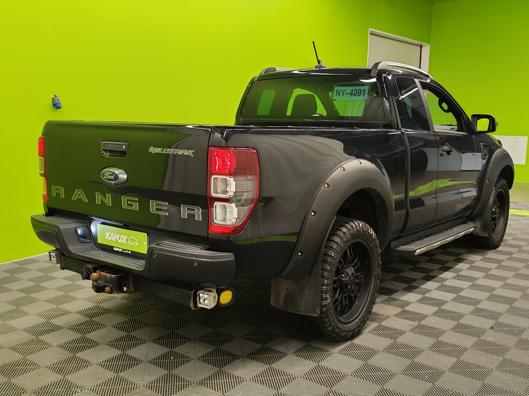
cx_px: 264
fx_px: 565
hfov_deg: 50.1
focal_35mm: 37
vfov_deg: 38.7
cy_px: 198
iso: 640
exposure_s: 1/100
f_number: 1.9
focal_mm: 6.12
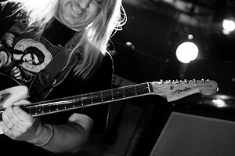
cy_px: 33
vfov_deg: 15.6
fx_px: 567
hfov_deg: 23.4
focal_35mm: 87
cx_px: 92
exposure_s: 1/60
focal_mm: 30
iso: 1000
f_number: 1.8
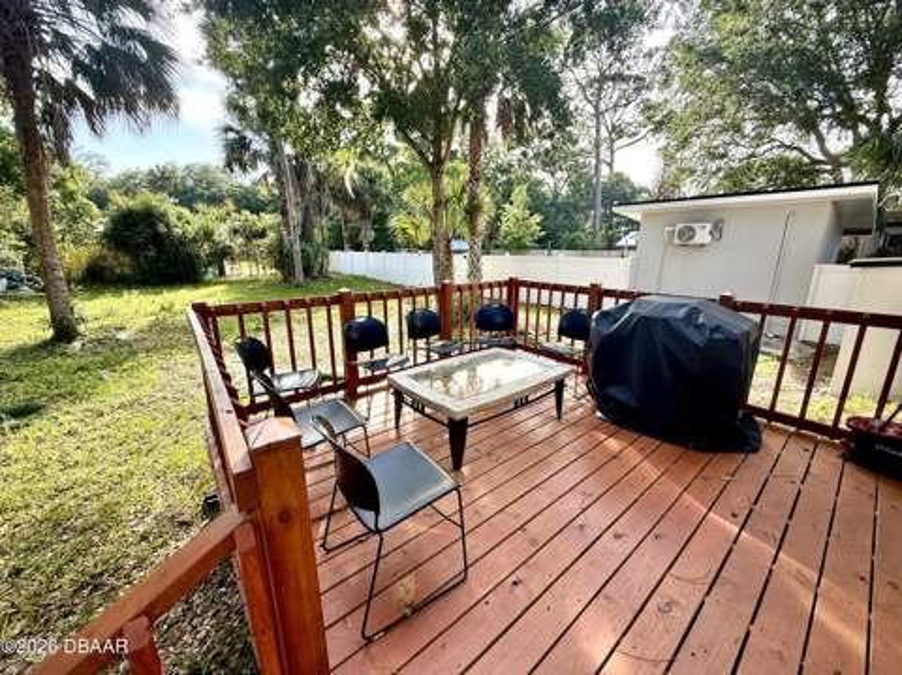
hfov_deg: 102.1
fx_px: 364
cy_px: 338
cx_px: 451
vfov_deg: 85.6
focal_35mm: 14
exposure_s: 1/243
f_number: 2.2
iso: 64
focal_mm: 2.22
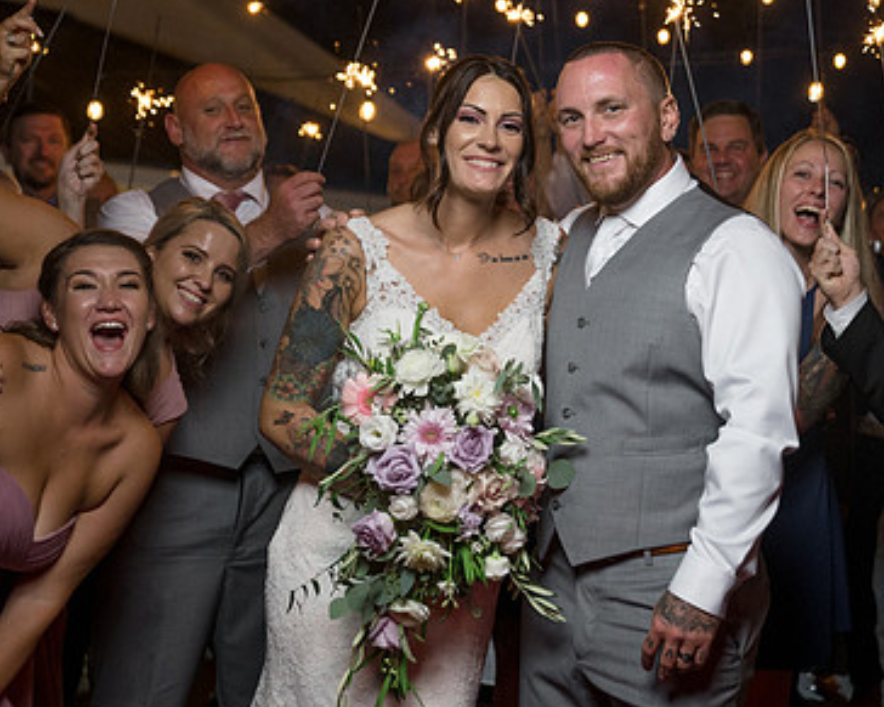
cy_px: 309
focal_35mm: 83
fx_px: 2171
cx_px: 491
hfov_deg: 23.0
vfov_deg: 18.5
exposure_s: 1/200
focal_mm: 50
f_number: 2.8
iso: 2000
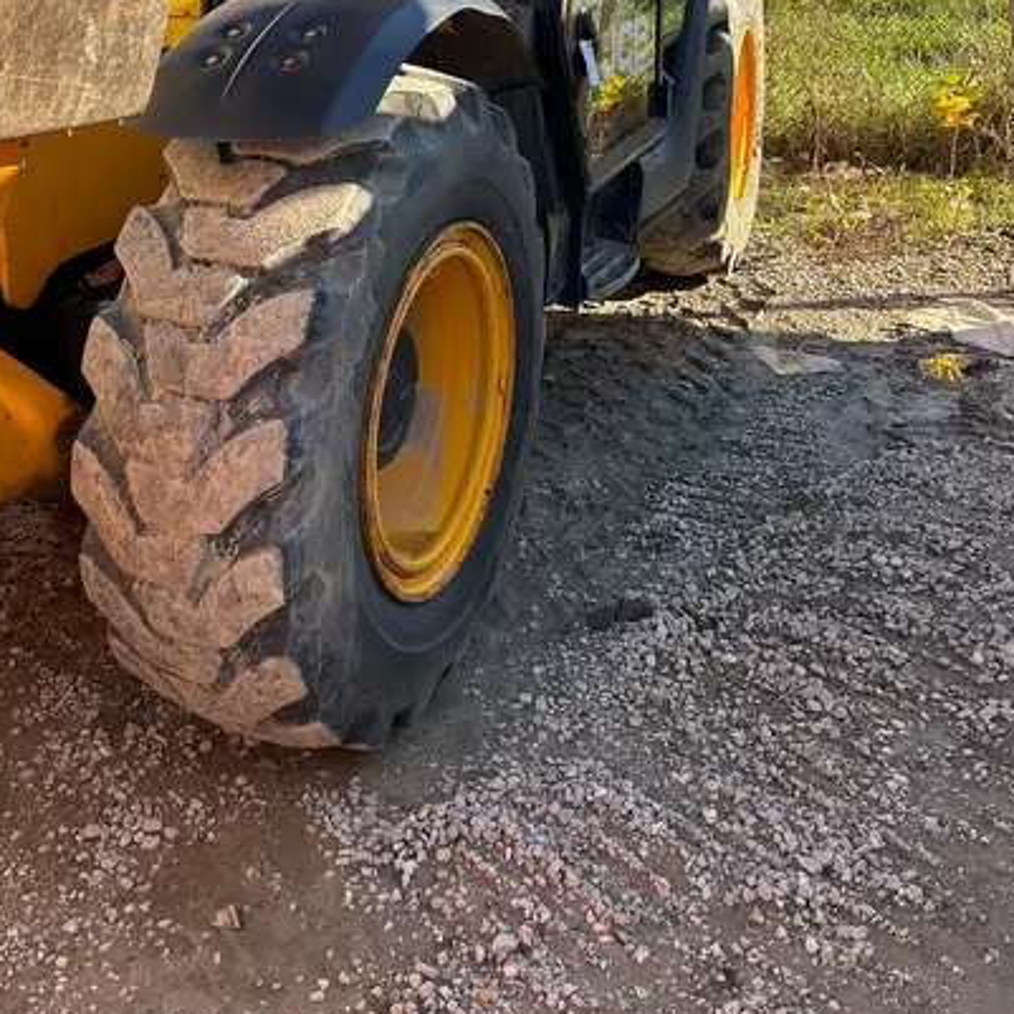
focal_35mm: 42
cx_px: 349
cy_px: 153
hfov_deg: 39.6
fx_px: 1392
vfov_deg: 38.0
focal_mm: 5.7
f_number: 1.5
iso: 50
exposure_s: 1/786
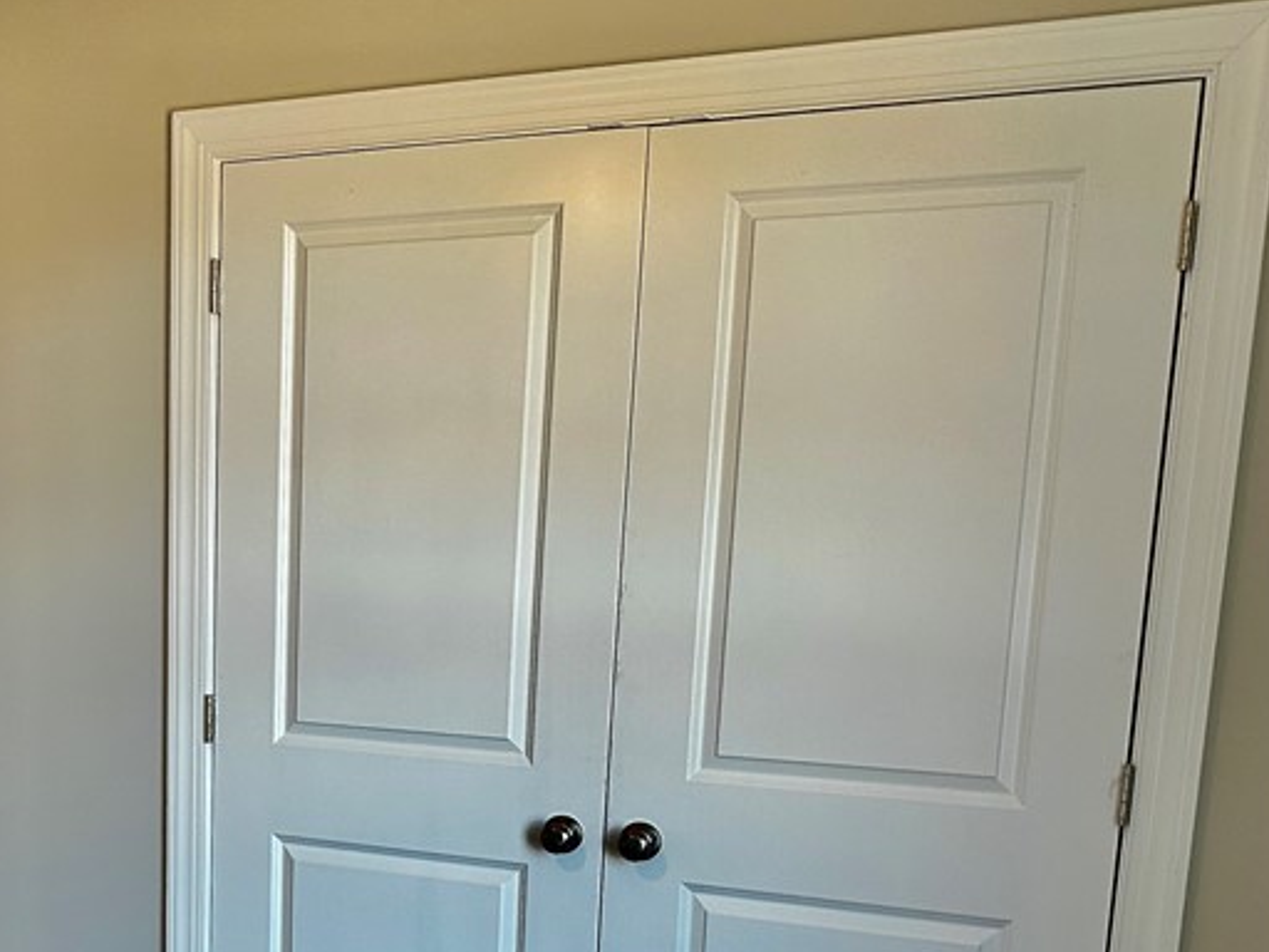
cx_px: 149
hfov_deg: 37.3
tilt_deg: -8.9
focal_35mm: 48
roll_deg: -0.8
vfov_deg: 29.3
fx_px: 1760
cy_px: 816
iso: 160
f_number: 1.78
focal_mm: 6.86
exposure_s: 1/120
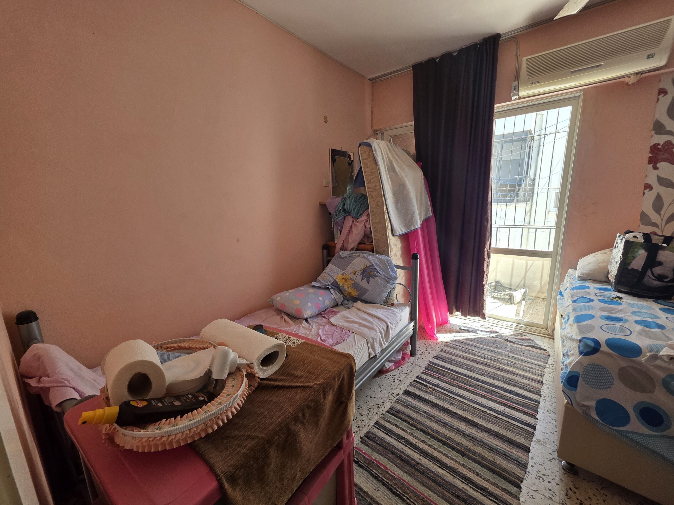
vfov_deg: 89.9
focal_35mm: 13
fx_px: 253
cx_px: 337
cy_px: 252
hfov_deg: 106.2
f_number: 1.9
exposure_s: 1/120
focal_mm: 2.2
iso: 80
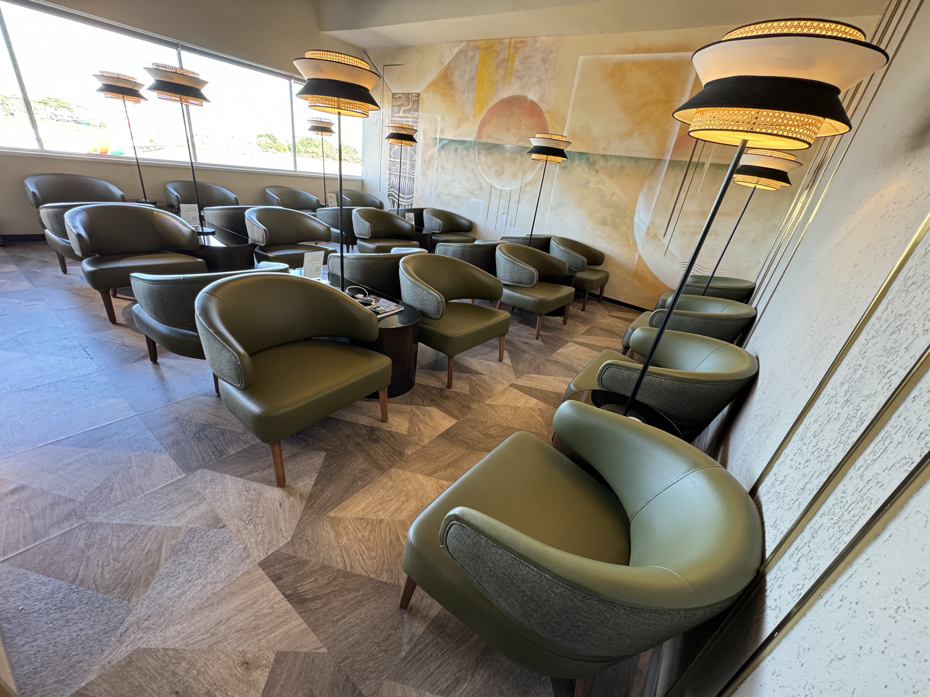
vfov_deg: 85.7
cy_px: 348
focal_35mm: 14
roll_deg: -8.5
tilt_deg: -25.2
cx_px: 465
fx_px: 376
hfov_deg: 102.1
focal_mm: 2.22
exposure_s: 1/77
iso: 320
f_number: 2.2
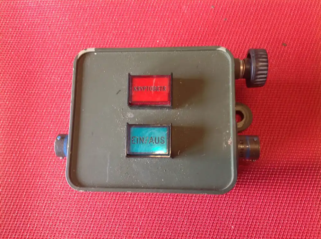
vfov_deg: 40.6
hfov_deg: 52.7
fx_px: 324
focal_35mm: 35
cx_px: 160
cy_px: 120
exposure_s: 1/15
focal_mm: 4.28
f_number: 2.4
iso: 80
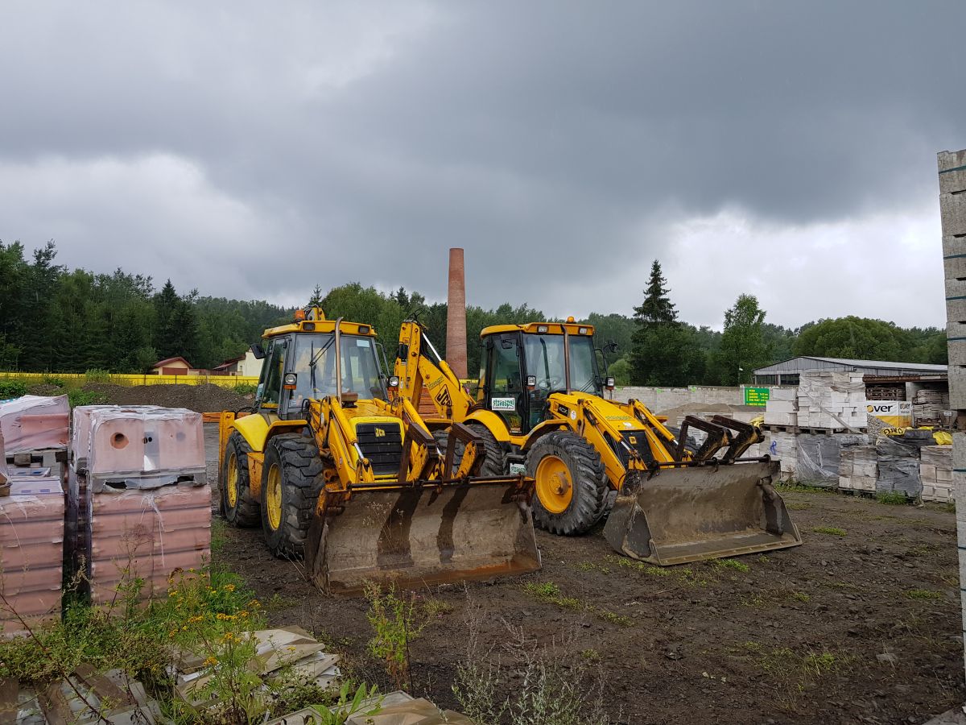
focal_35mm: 26
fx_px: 726
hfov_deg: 67.3
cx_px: 483
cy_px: 362
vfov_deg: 53.1
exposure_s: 1/634
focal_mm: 4.2
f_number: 1.7
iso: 40
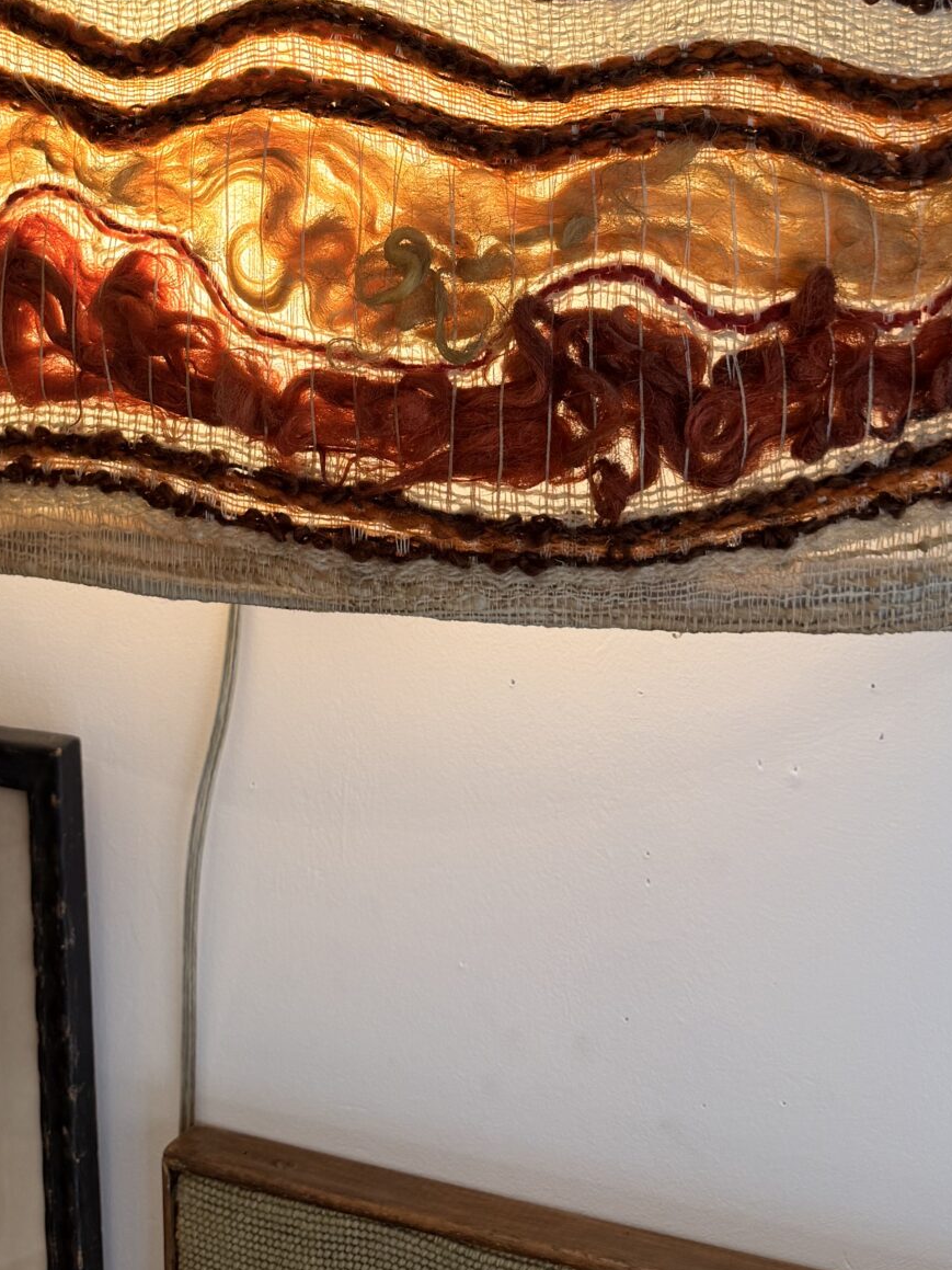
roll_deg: +0.7
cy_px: 48
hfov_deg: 27.3
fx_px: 1944
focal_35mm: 53
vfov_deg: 33.6
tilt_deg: +4.3
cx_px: 308
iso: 50
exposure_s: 1/121
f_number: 1.78
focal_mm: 6.76
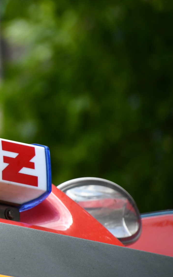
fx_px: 6203
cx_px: -68
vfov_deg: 2.6
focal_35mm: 822
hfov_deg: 1.6
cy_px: 116
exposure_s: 1/500
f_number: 6.3
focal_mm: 300
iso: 560
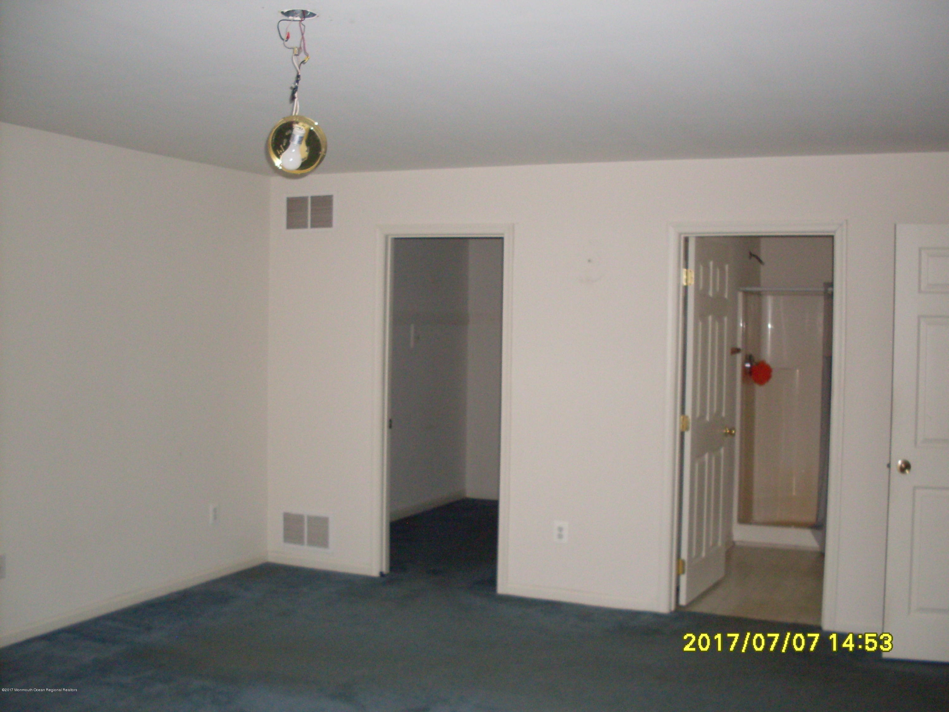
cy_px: 356
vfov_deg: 37.7
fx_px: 1042
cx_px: 474
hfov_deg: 49.0
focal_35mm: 38
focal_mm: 6.3
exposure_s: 1/45
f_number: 2.8
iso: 160
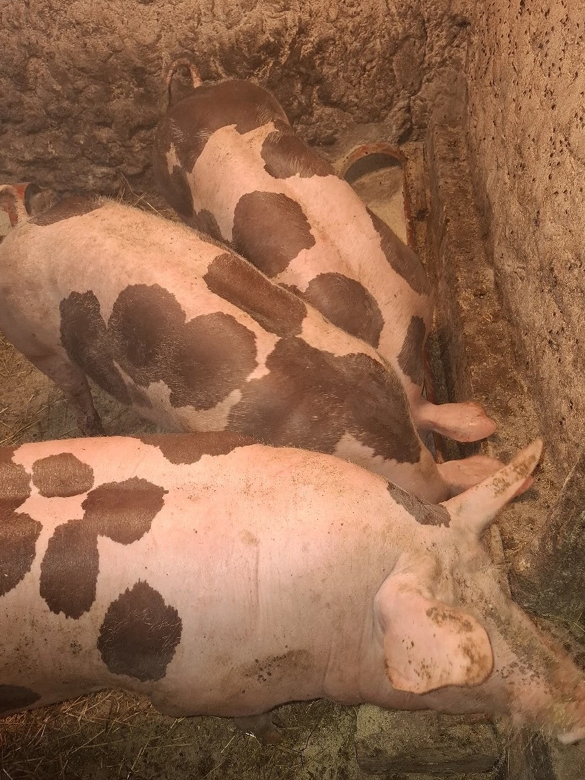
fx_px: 608
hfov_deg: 51.2
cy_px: 418
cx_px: 260
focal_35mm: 27
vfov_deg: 65.2
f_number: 1.8
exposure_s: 1/33
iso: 50
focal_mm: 5.54
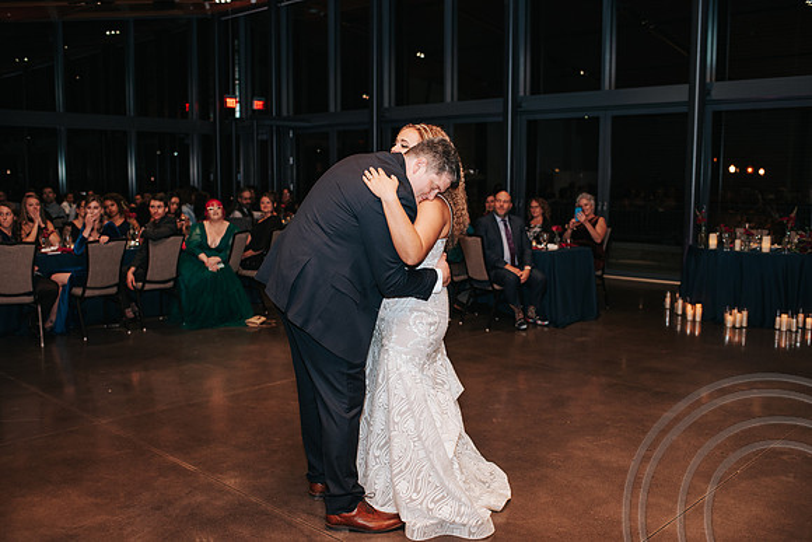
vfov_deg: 37.9
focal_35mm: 35
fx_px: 790
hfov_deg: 54.4
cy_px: 271
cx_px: 406
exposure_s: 1/200
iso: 1000
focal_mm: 35
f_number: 2.8
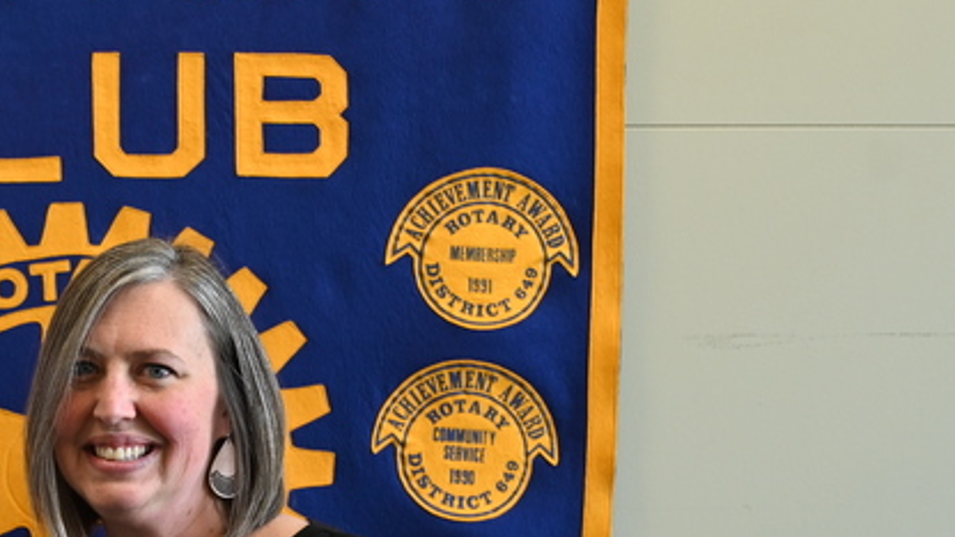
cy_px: 458
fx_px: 2482
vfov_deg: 12.3
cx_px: 106
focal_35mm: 98
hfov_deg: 21.3
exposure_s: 1/125
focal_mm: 38
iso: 1000
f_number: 4
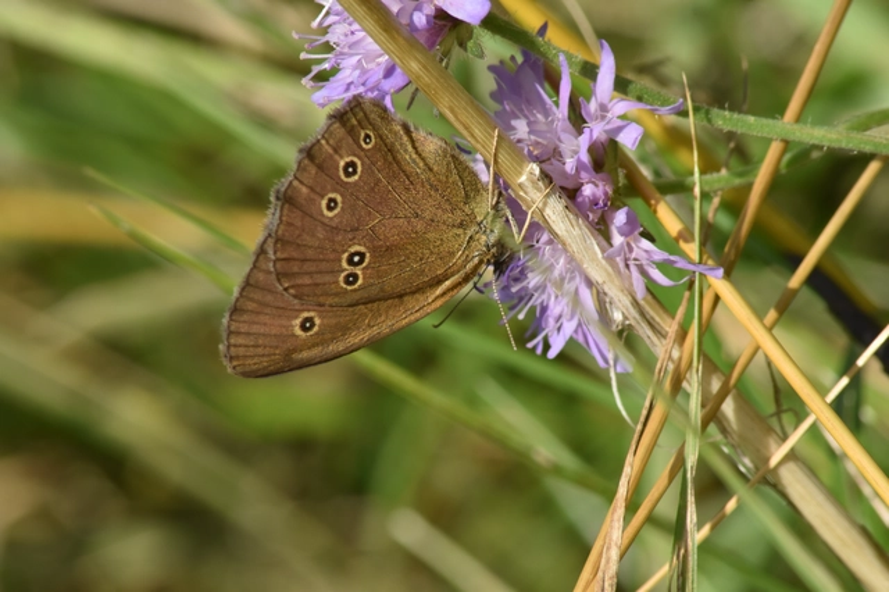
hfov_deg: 4.6
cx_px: 444
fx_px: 11106
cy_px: 296
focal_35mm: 450
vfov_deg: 3.1
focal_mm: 300
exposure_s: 1/400
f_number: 20
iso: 400
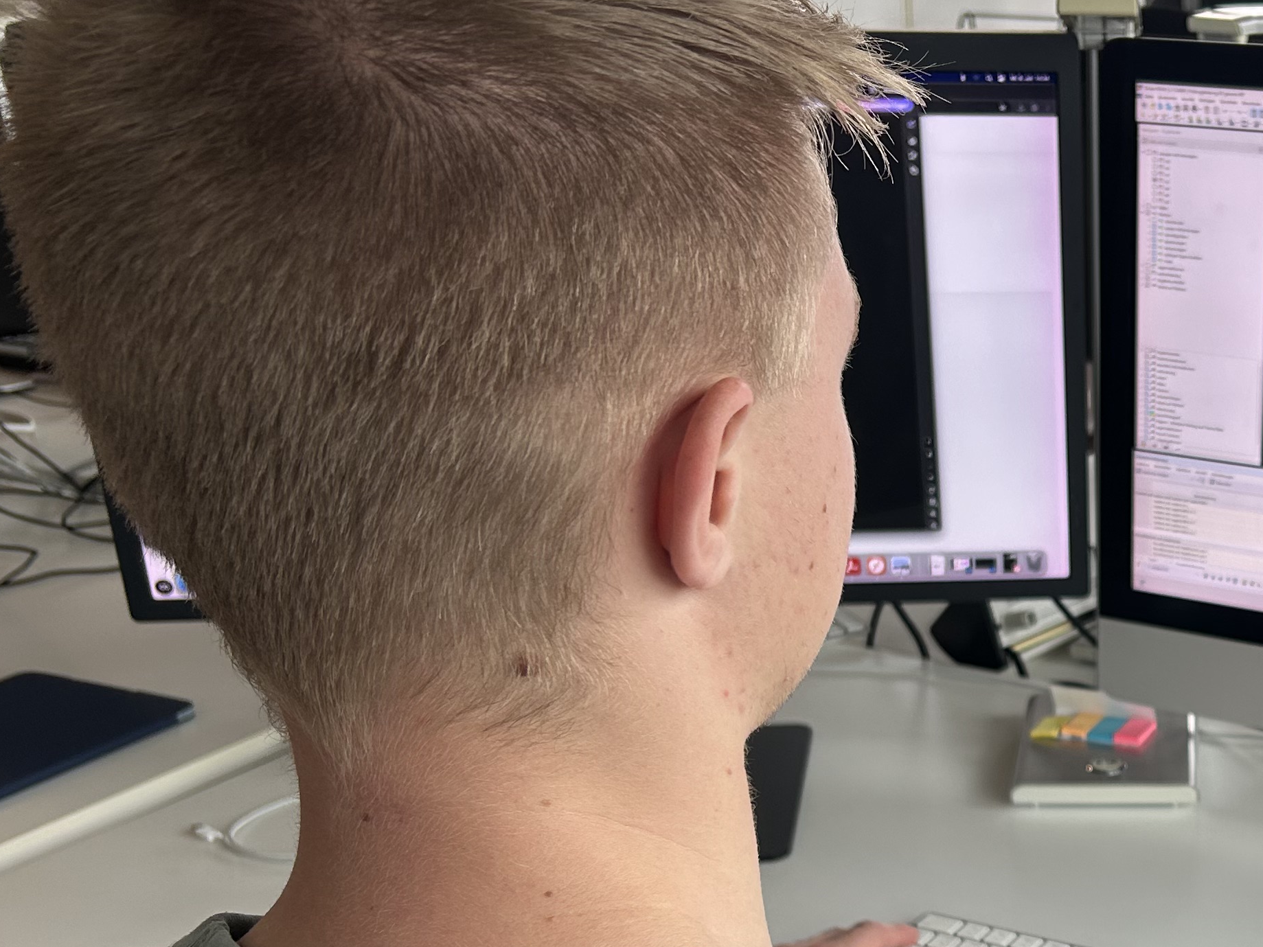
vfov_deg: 25.2
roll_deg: -0.7
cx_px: 1257
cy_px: 749
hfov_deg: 31.3
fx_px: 2080
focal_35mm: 57
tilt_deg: -22.8
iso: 32
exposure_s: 1/140
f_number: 1.5
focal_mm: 5.7
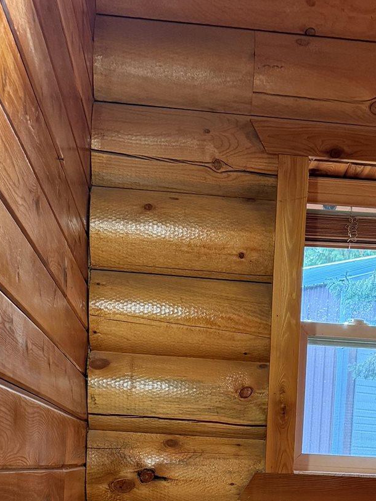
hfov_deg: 21.4
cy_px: 609
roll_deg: -3.4
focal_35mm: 68
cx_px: 290
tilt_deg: -8.4
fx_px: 985
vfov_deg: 25.5
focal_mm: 6.76
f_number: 1.78
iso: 400
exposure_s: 1/60
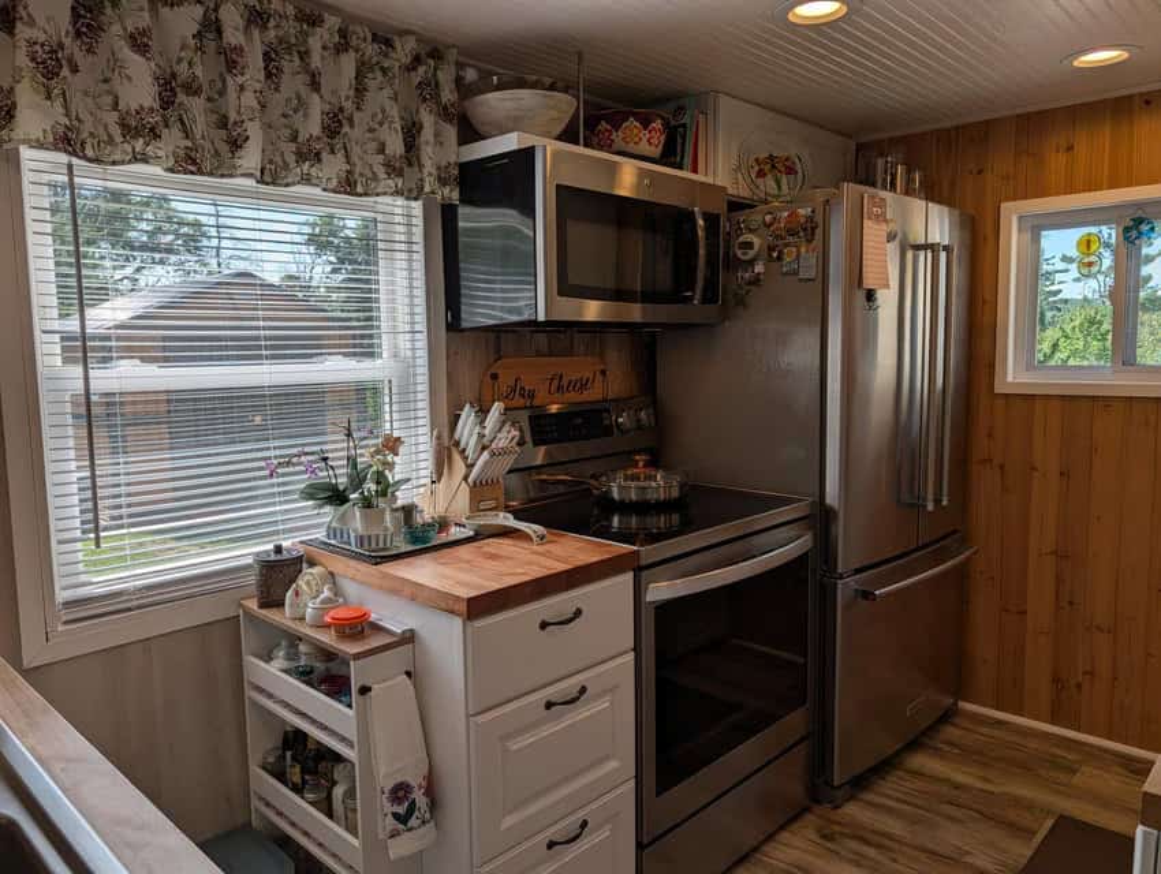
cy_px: 437
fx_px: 806
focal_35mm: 24
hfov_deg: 71.5
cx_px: 580
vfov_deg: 56.9
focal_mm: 6.9
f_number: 1.7
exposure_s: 1/417
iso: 22
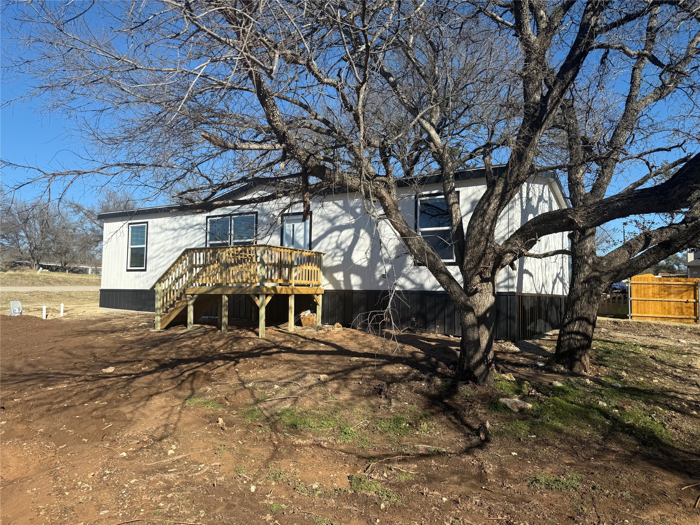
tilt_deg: +4.5
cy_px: 262
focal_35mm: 24
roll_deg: -1.3
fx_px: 485
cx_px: 350
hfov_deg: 71.6
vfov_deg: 56.8
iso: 80
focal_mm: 6.76
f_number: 1.78
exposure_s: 1/3584
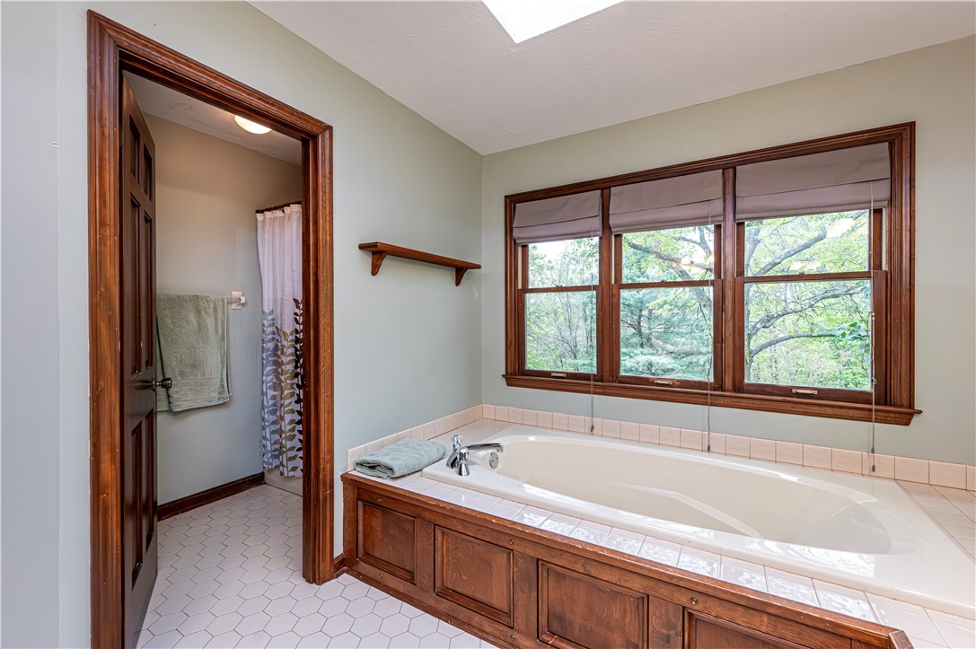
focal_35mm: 14
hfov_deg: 104.3
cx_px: 488
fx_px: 379
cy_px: 324
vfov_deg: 81.1
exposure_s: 1/200
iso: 4000
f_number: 8
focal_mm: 14
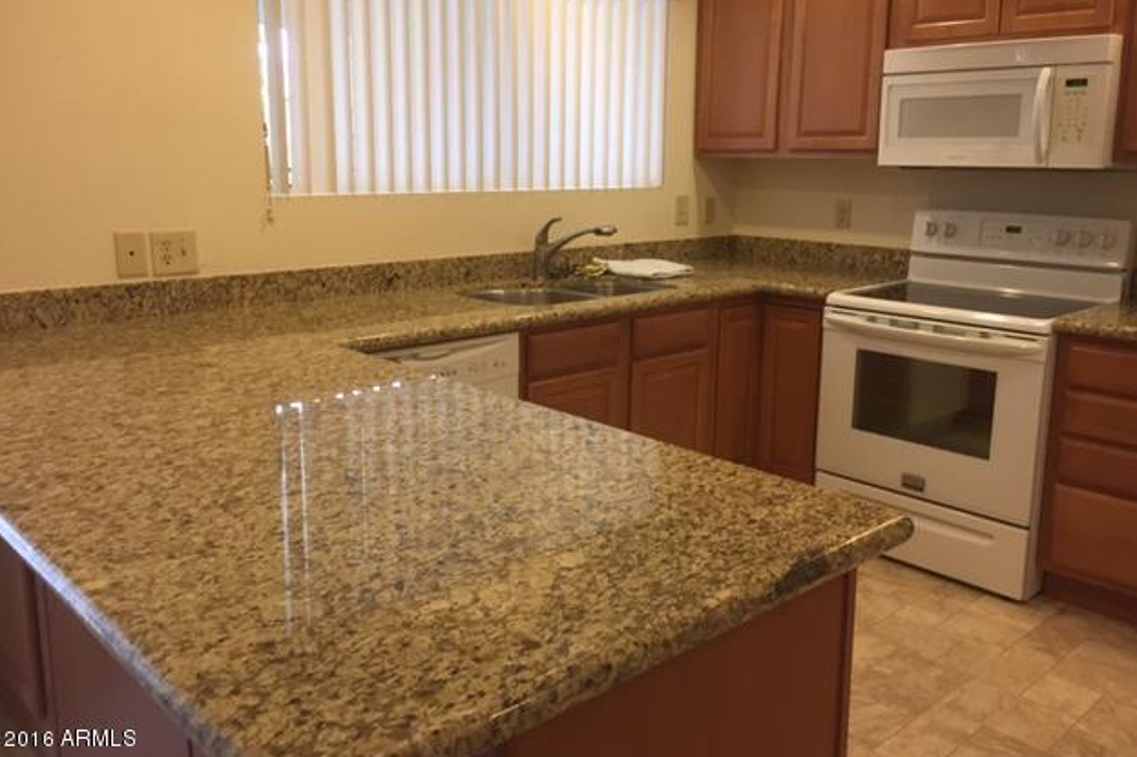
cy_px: 337
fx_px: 979
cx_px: 577
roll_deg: -1.6
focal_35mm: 31
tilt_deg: -10.2
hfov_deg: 60.3
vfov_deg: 42.2
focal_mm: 4.15
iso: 64
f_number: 2.2
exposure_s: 1/30
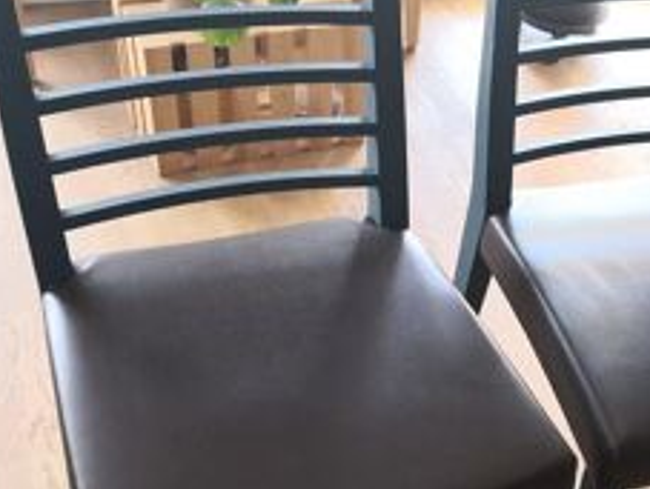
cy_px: 369
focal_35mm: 57
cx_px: 650
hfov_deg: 31.2
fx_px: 1072
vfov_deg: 25.4
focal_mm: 3.95
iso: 160
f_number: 1.6
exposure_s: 1/50
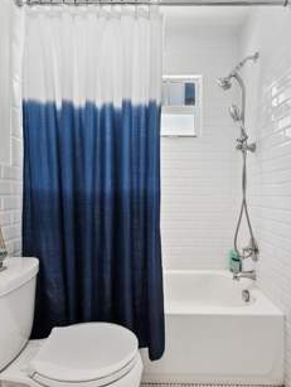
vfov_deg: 78.9
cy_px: 197
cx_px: 151
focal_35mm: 21
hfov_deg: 63.5
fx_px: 235
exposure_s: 1/13
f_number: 8
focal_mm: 14
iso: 100
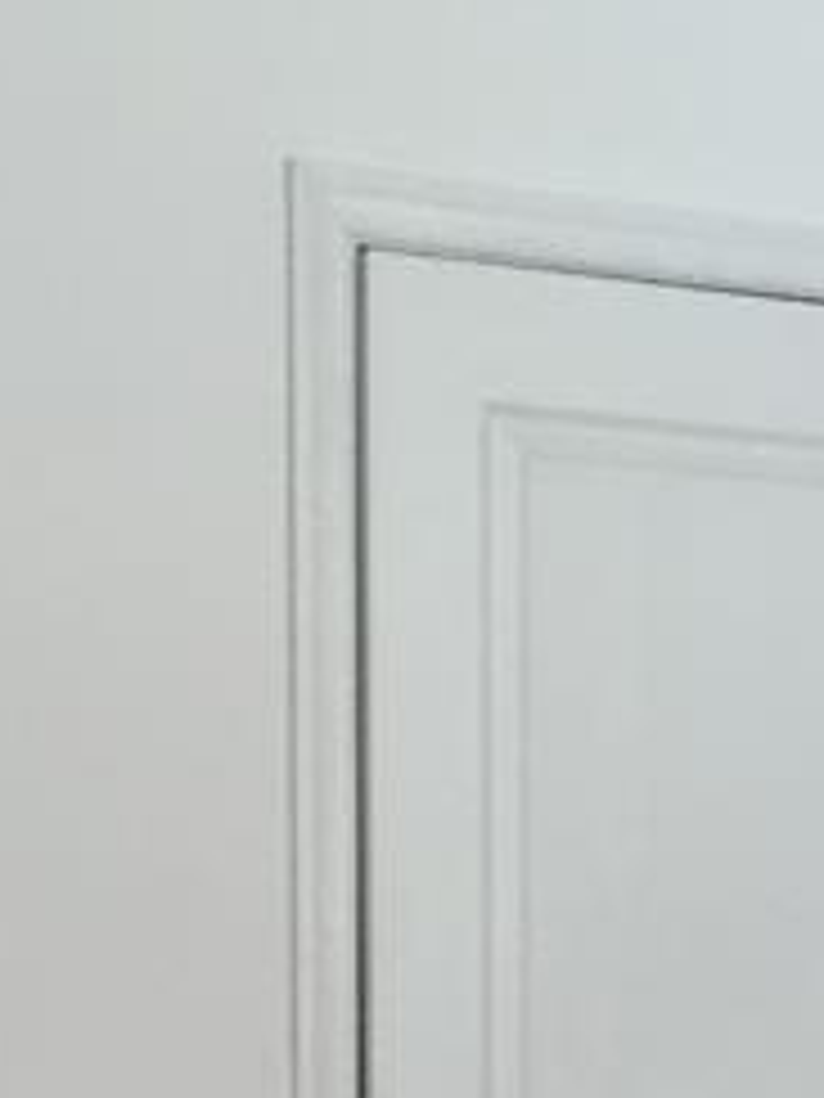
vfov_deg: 14.2
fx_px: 4126
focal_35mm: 130
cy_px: 1642
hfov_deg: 10.9
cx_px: 1270
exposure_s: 1/30
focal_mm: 3.3
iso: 100
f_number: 2.4
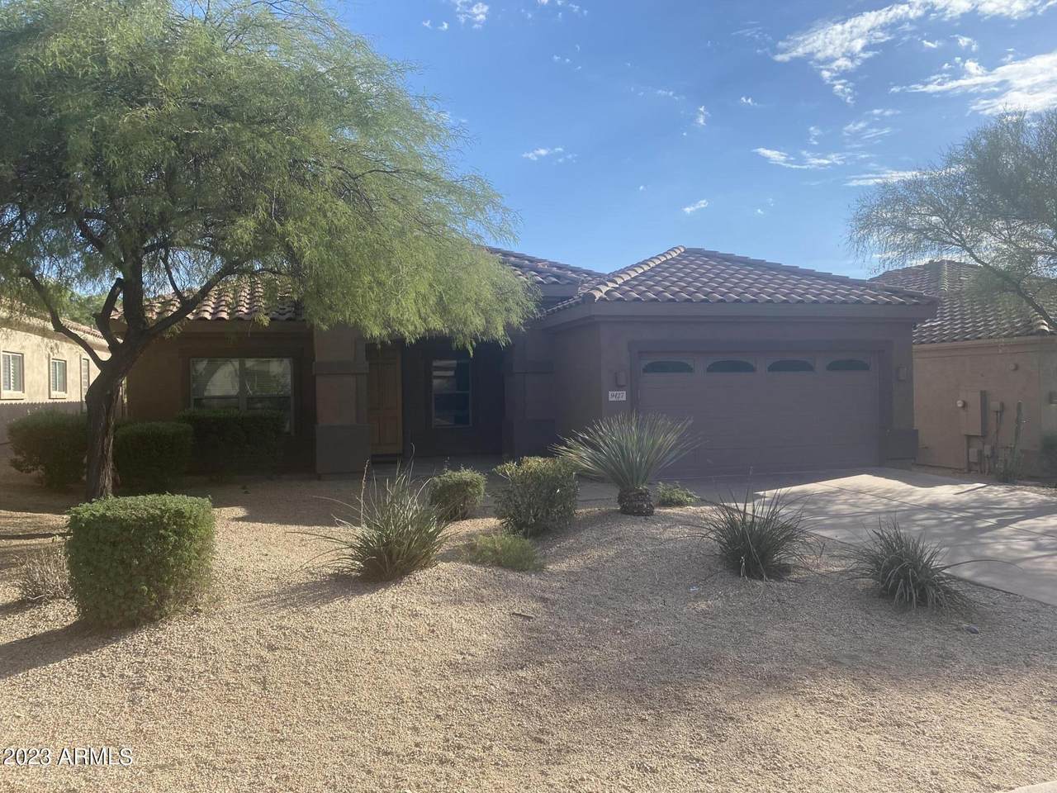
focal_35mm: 26
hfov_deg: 67.3
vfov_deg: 53.1
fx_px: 794
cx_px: 528
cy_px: 396
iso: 32
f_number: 1.8
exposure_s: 1/2105
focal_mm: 4.25
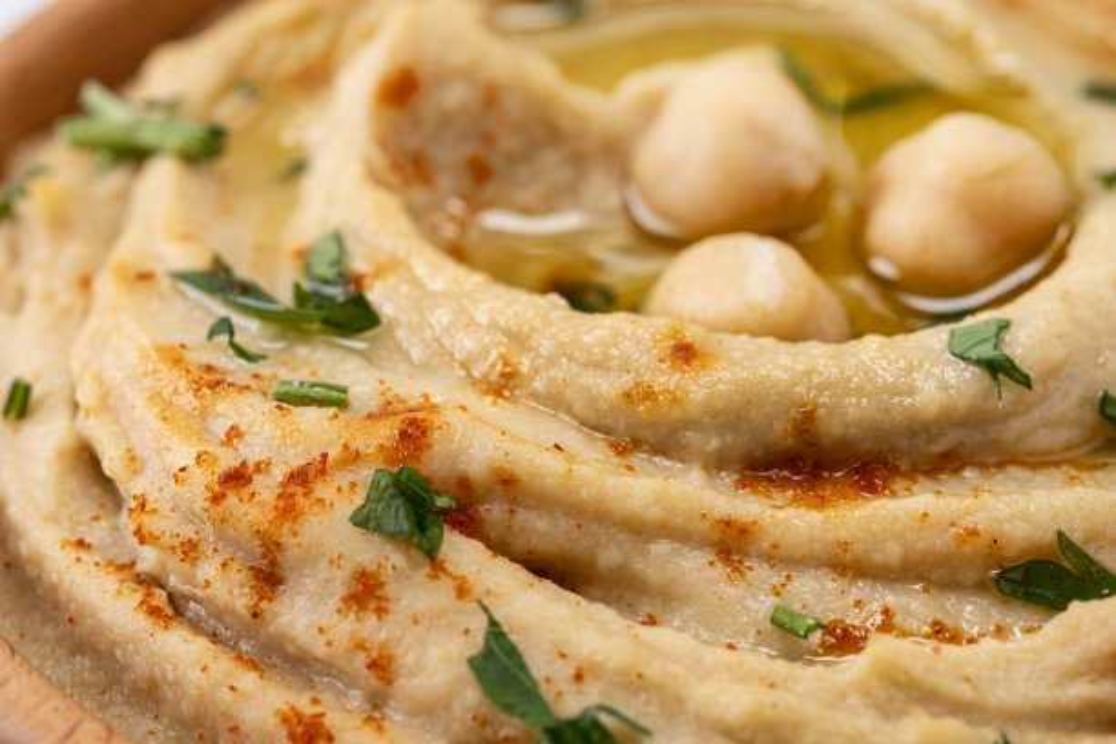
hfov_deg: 22.6
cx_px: 558
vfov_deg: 15.2
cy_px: 372
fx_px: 2790
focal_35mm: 90
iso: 100
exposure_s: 1/200
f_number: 10
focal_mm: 60
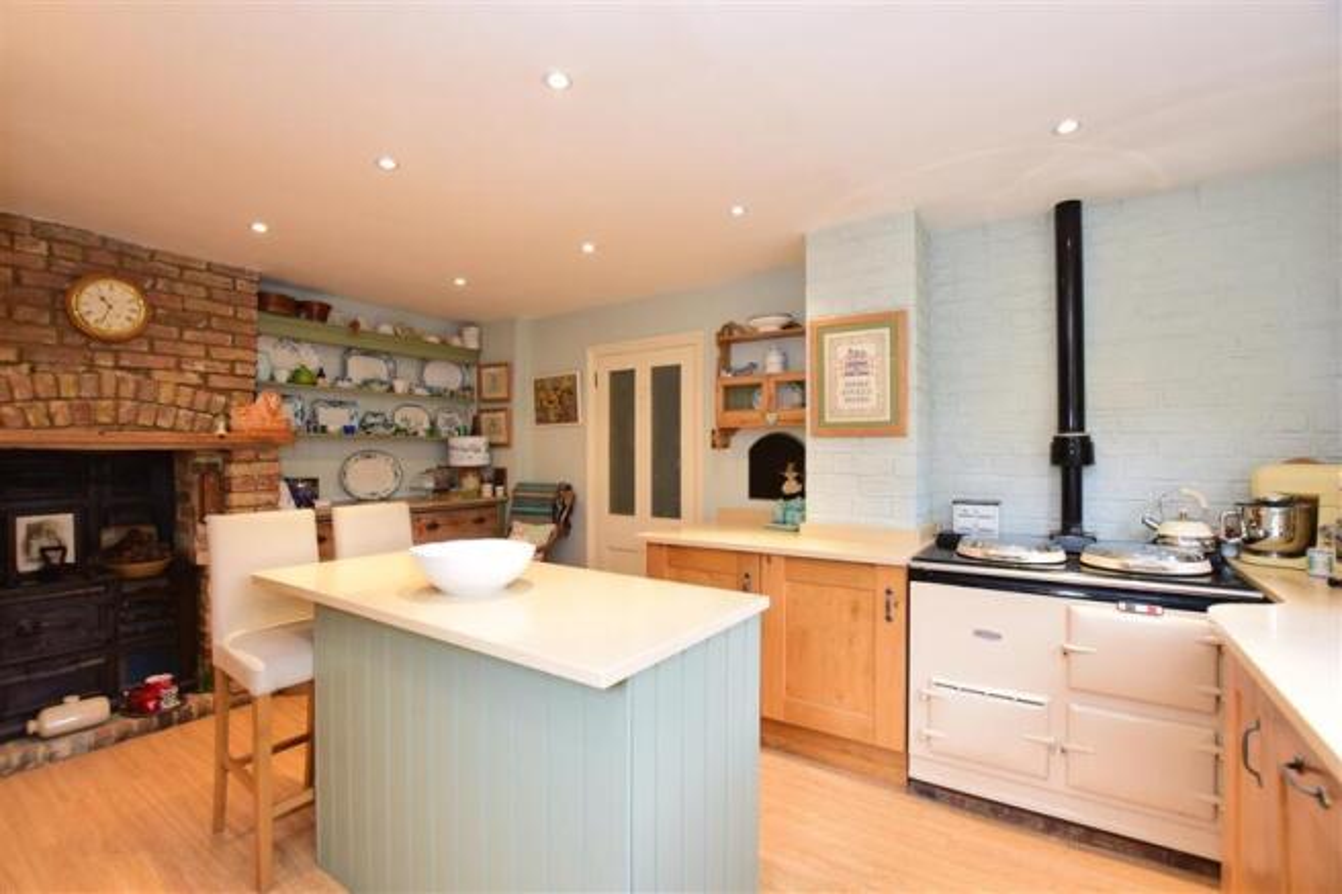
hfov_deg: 100.4
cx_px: 671
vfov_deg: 77.3
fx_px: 559
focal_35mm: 15
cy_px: 447
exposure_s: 1/25
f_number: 5.6
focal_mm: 10
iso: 400
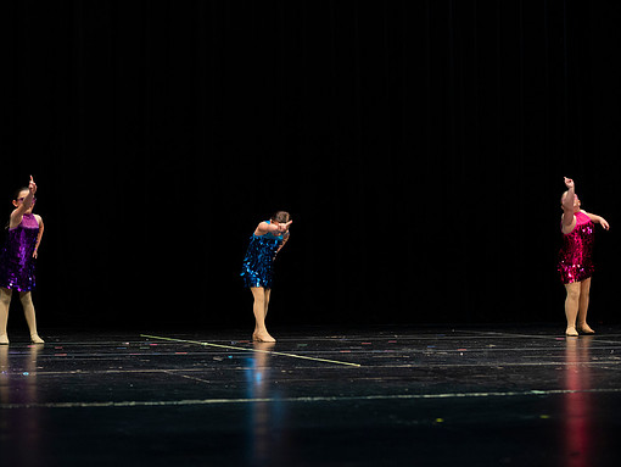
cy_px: 234
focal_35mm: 93
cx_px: 284
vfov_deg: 15.9
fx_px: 1669
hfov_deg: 21.1
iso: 1600
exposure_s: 1/250
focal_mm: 82
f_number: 3.5
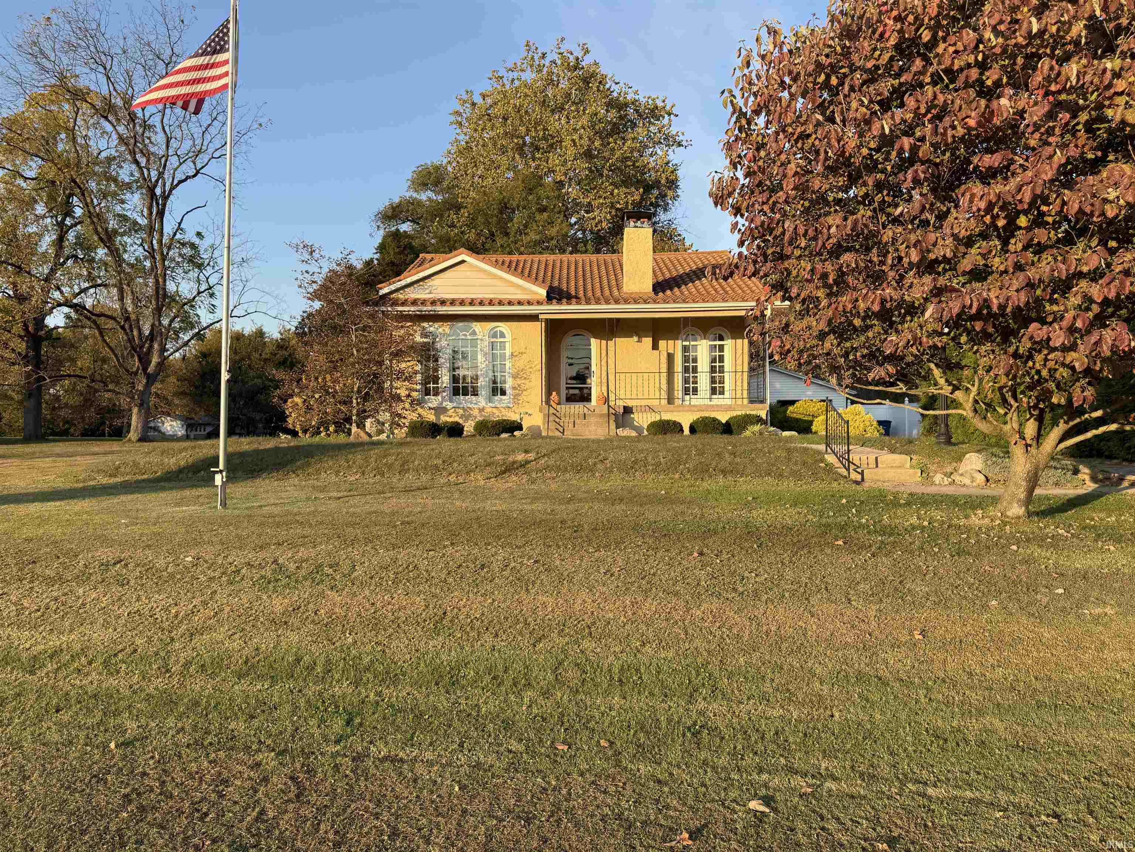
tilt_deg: +0.9
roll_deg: +0.6
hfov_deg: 71.6
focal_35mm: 24
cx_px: 568
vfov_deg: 56.8
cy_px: 426
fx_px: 787
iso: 80
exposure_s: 1/1493
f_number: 1.78
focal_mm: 6.76
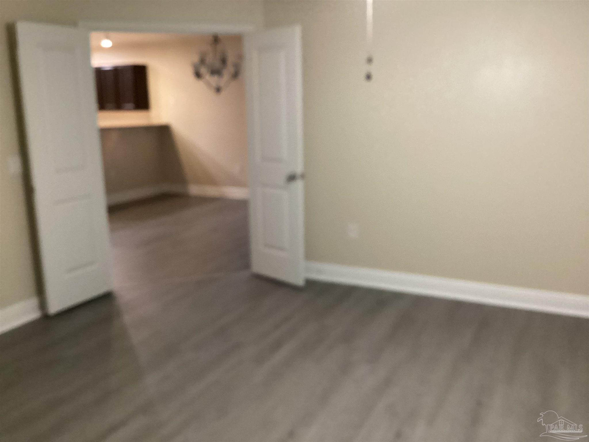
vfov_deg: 45.4
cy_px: 221
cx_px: 294
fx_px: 527
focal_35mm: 31
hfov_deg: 58.4
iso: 500
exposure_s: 1/30
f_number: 2.4
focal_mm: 3.3
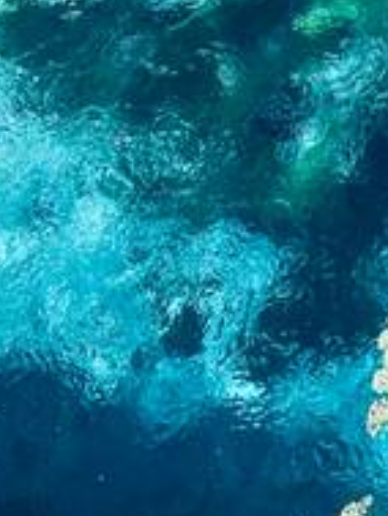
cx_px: 443
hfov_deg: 16.2
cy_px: -188
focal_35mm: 88
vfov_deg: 20.1
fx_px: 1314
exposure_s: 1/1072
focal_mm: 4.2
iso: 32
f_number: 1.6
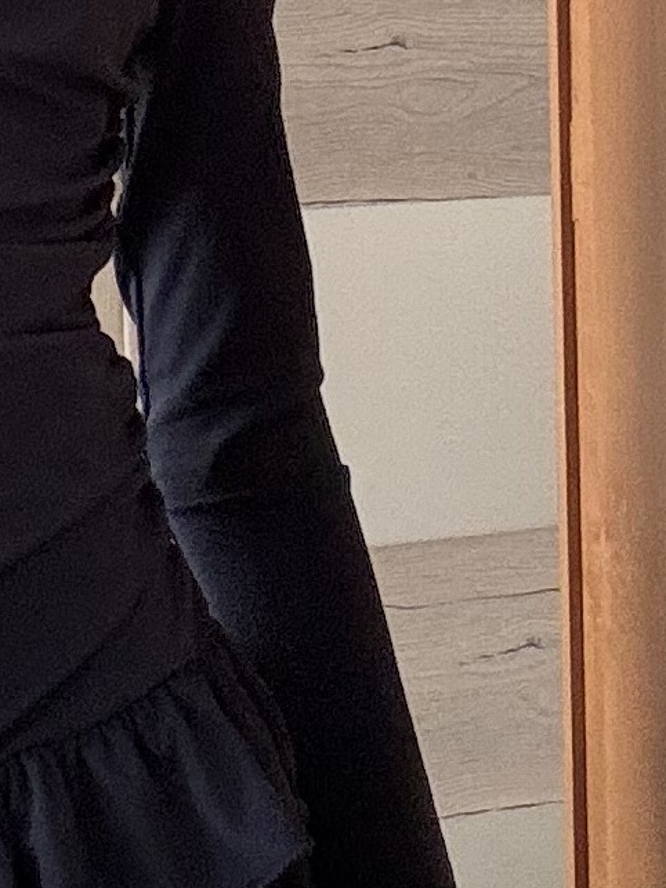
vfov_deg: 13.0
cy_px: -409
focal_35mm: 144
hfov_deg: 10.0
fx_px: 3695
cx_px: -275
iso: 80
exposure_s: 1/98
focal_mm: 2.69
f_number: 1.9
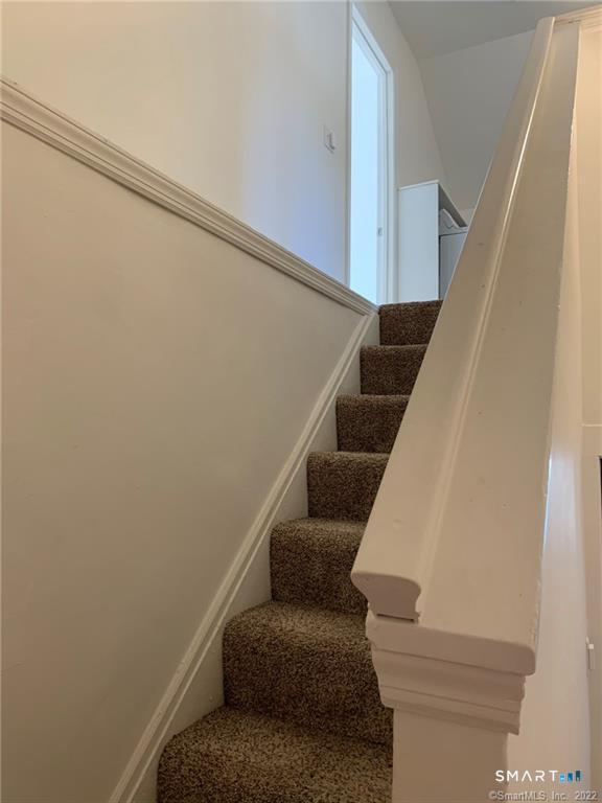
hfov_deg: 53.1
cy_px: 402
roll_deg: -0.9
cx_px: 301
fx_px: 603
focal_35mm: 26
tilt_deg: +3.5
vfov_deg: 67.3
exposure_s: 1/60
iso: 100
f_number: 1.8
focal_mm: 4.25
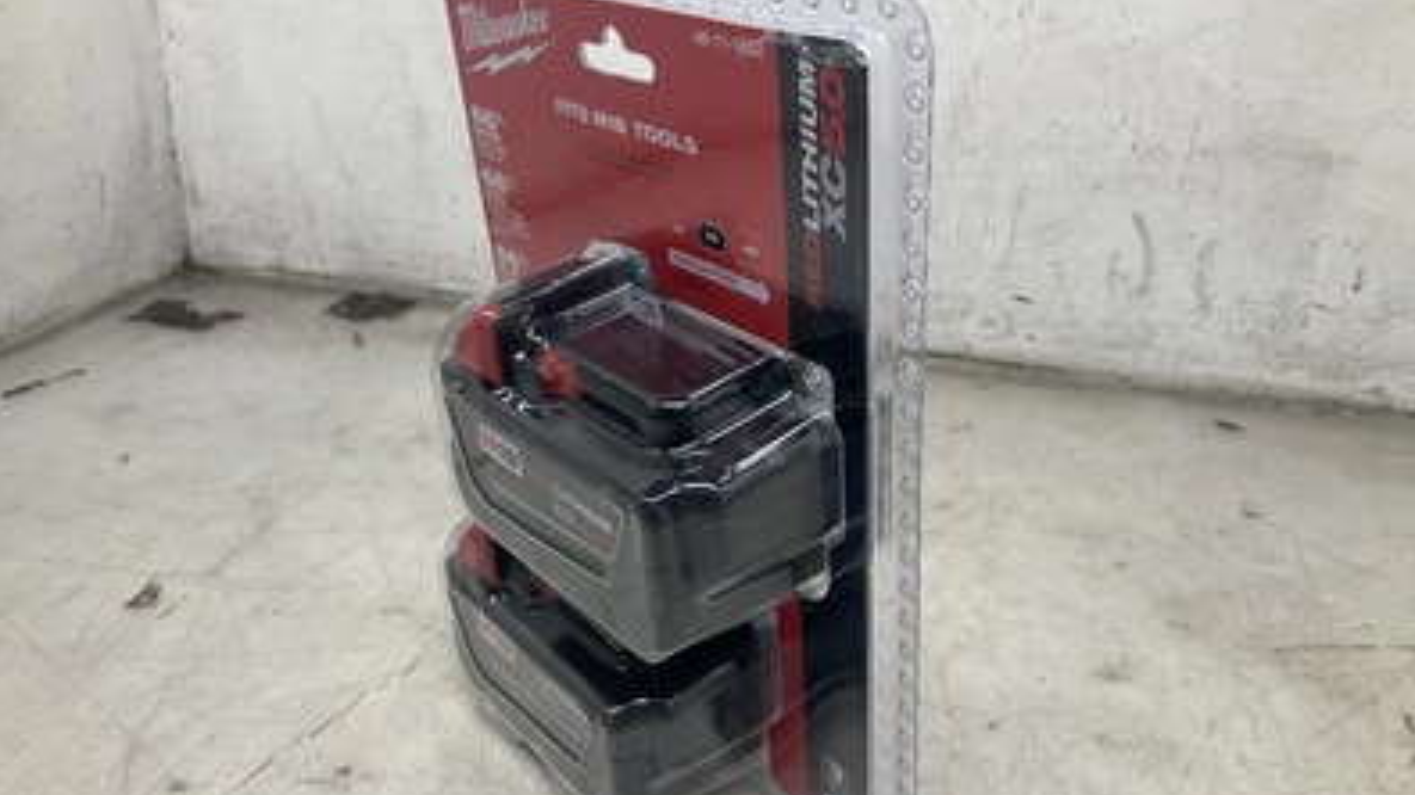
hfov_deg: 61.0
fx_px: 1200
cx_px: 702
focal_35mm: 32
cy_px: 440
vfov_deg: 36.6
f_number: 1.8
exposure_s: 1/120
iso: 40
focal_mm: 3
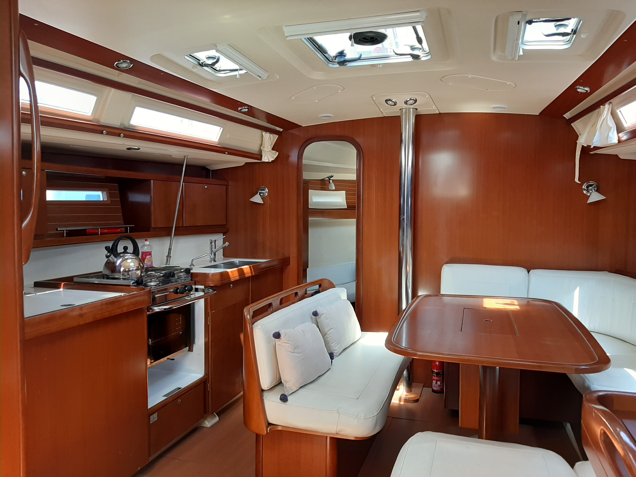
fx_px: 478
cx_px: 318
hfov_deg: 67.3
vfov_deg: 53.1
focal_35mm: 26
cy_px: 238
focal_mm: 3.93
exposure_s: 1/60
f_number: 1.7
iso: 50
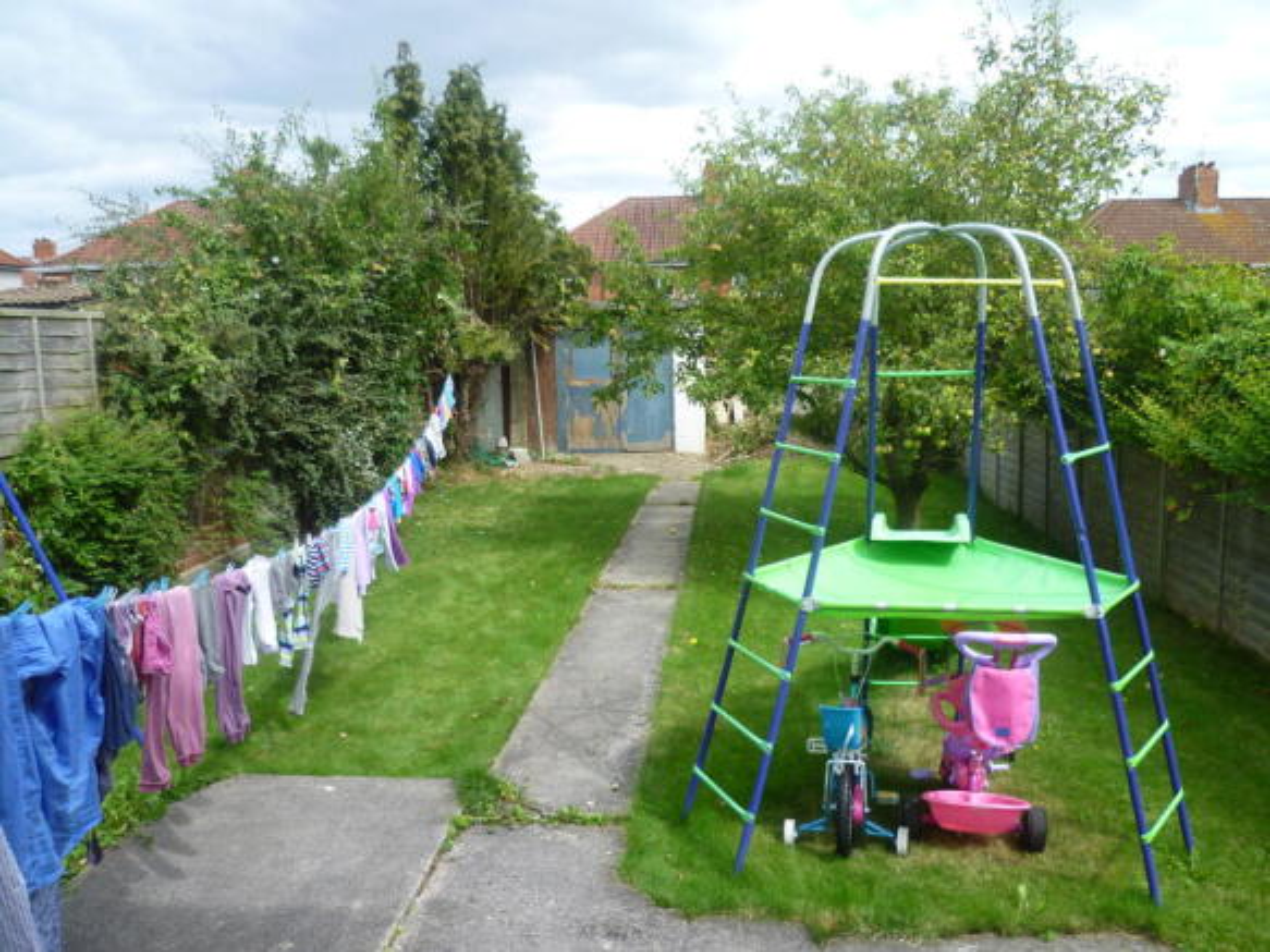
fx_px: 1027
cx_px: 635
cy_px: 476
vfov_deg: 49.7
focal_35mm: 28
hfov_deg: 63.5
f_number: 2.8
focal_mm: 5
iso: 80
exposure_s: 1/400
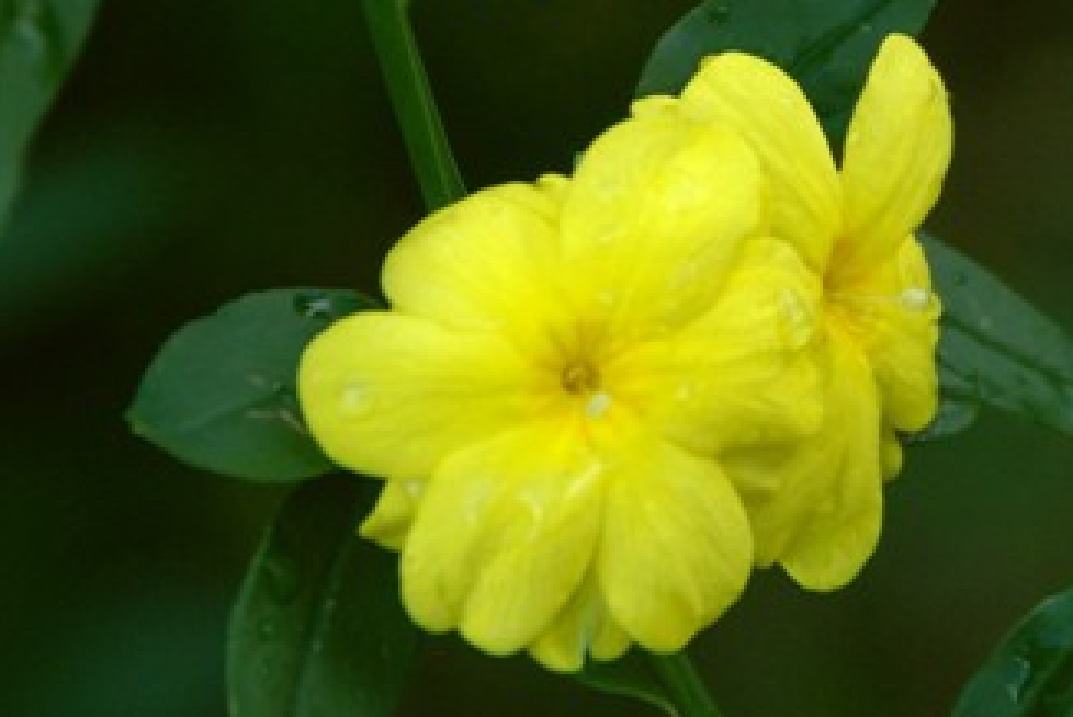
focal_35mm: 690
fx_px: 20584
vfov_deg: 2.0
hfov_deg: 3.0
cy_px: 62
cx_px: 635
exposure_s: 1/200
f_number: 5.6
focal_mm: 200
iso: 640
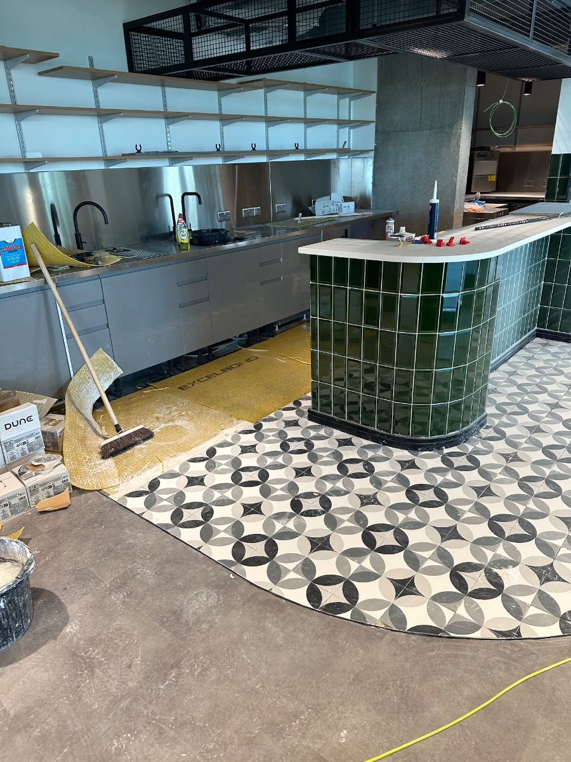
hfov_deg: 56.8
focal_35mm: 24
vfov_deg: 71.6
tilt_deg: -23.4
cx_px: 286
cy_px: 381
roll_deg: +3.6
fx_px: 528
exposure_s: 1/100
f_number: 1.78
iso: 125
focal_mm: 6.86
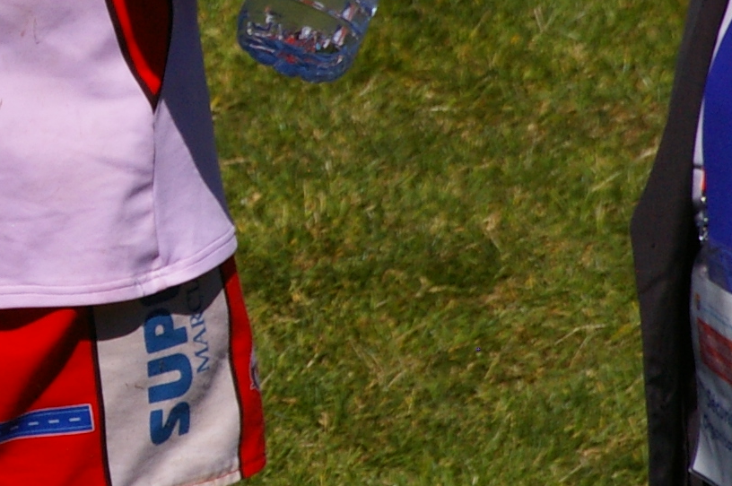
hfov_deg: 1.2
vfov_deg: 0.8
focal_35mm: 1659
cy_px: -30
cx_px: -150
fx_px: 33692
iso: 400
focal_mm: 300
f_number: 11
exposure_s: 1/1000
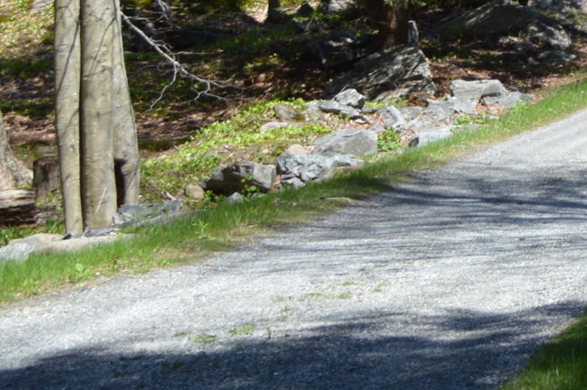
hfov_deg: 12.1
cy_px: -283
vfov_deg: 8.7
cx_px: 1143
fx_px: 2475
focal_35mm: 152
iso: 100
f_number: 6.3
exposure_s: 1/160
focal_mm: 24
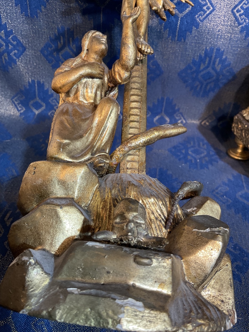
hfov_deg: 48.2
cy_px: 166
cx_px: 124
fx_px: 278
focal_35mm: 29
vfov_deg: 61.7
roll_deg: -0.4
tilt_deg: -34.5
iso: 125
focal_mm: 3
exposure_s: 1/50
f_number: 1.8
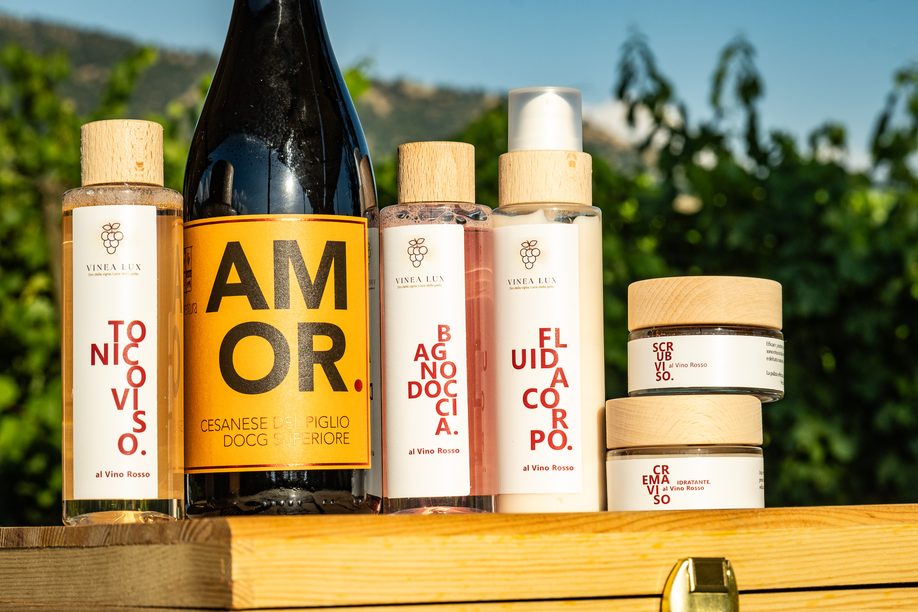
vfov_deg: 13.0
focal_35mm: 105
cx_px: 459
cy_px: 306
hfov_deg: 19.5
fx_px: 2677
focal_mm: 70
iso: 160
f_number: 10
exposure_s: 1/250
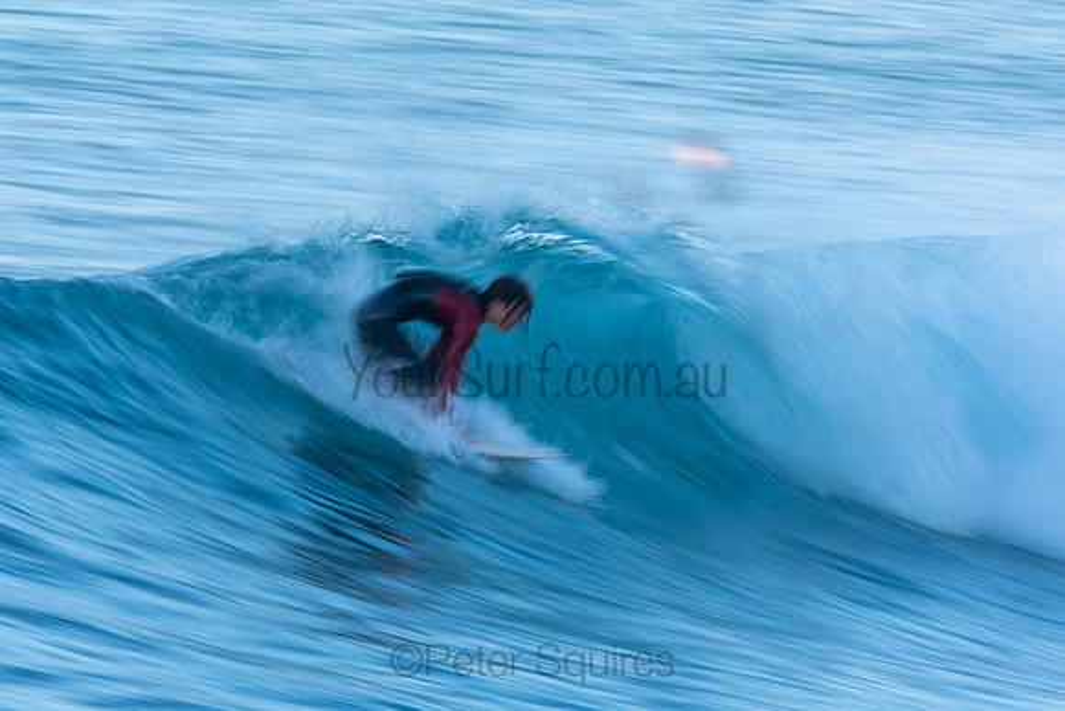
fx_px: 22192
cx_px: 532
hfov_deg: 2.7
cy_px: 356
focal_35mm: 750
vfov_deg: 1.8
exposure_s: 1/20
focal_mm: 500
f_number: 18
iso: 100
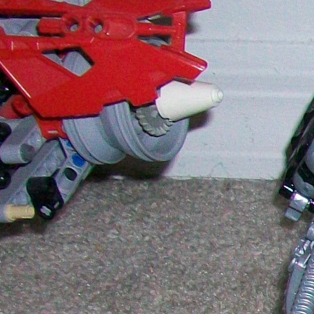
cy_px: 429
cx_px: 870
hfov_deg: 9.0
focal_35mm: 166
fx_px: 1704
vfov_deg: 10.3
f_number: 2.8
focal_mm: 5.7
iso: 120
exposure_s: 1/60
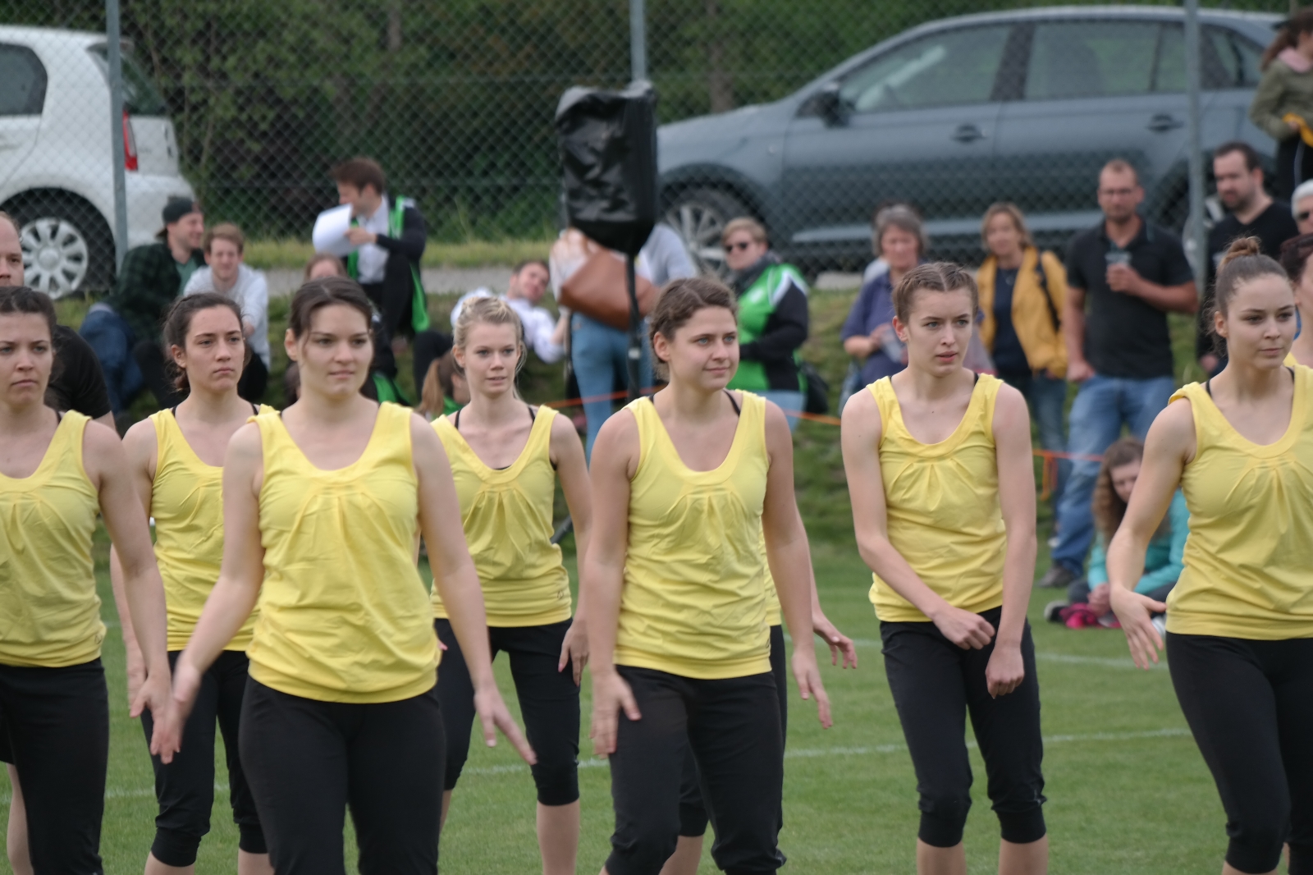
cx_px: 656
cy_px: 438
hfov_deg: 6.7
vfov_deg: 4.5
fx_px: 11230
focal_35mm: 308
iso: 200
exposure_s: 1/250
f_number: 5.6
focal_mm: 200
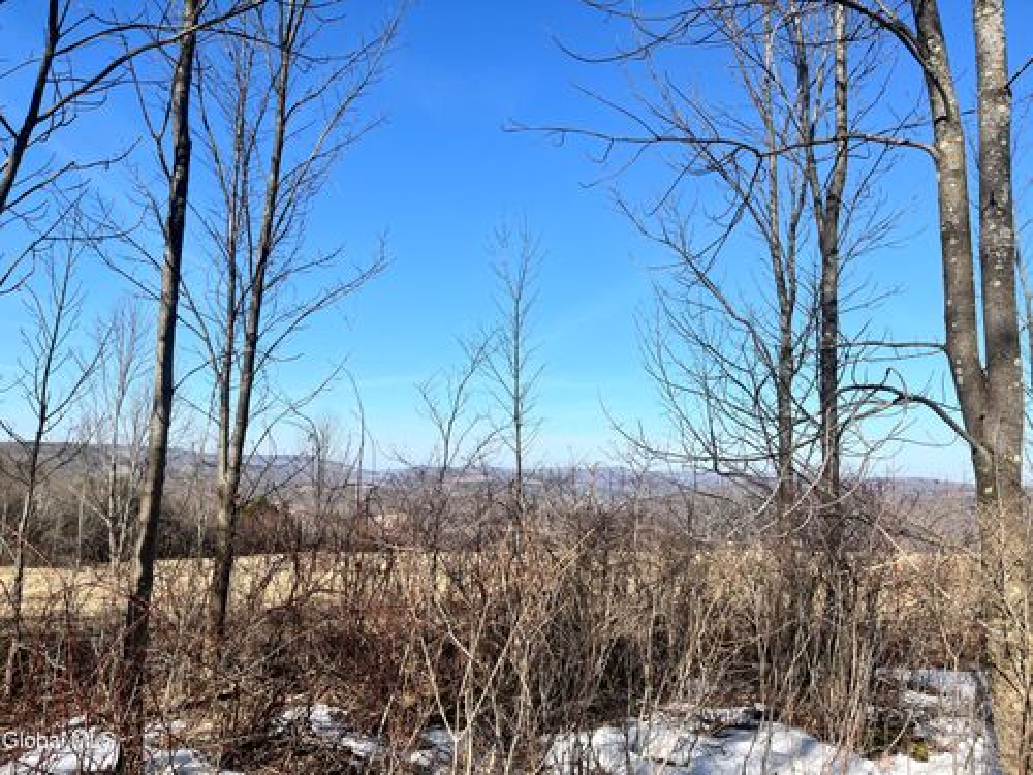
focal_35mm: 26
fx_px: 776
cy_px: 388
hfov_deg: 67.3
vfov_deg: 53.1
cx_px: 516
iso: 50
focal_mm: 5.1
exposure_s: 1/3876
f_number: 1.6
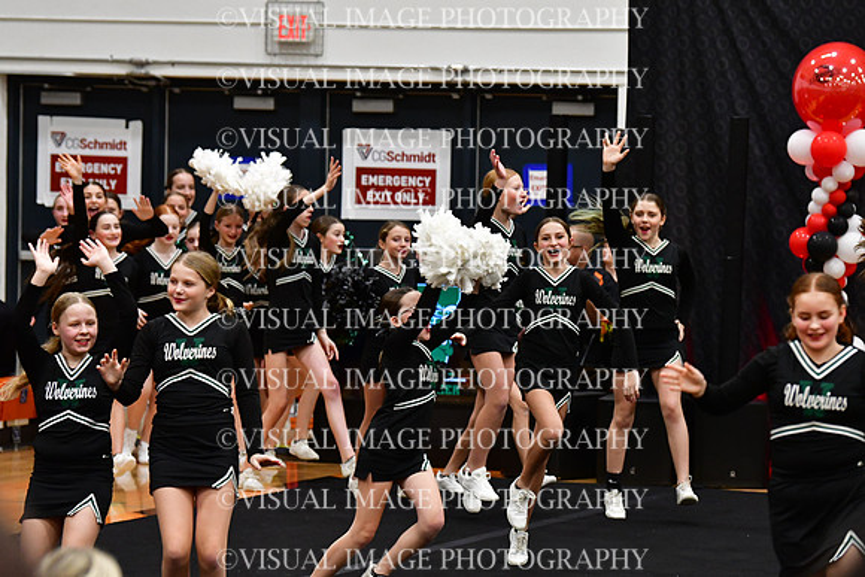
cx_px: 432
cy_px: 288
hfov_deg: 10.5
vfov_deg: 7.0
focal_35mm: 195
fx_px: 4686
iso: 4000
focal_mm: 130
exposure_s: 1/500
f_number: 3.5
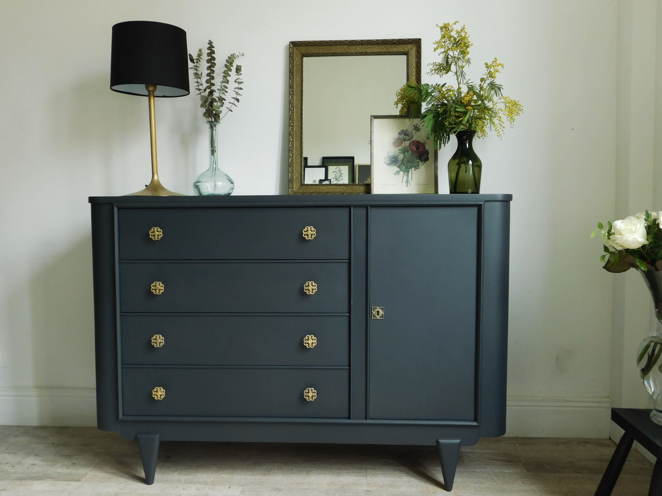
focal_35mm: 30
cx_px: 331
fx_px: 574
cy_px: 248
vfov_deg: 46.8
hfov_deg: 60.0
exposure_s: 1/10
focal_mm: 5.3
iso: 125
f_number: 3.2
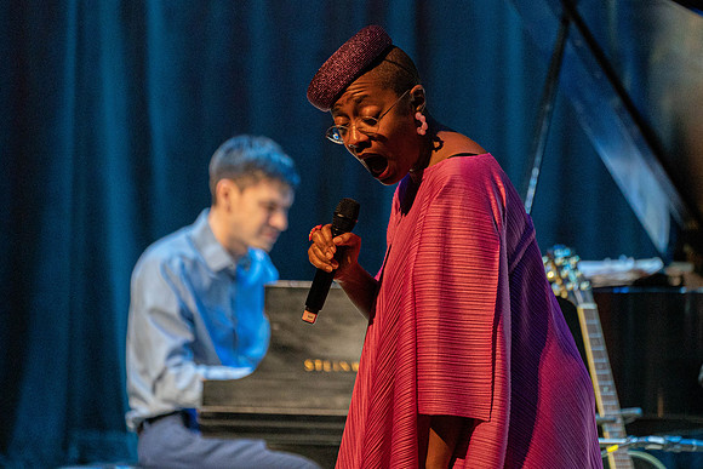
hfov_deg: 4.0
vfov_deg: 2.7
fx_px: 10131
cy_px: 163
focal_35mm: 519
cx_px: 403
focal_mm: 397
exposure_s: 1/250
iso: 4000
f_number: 5.6
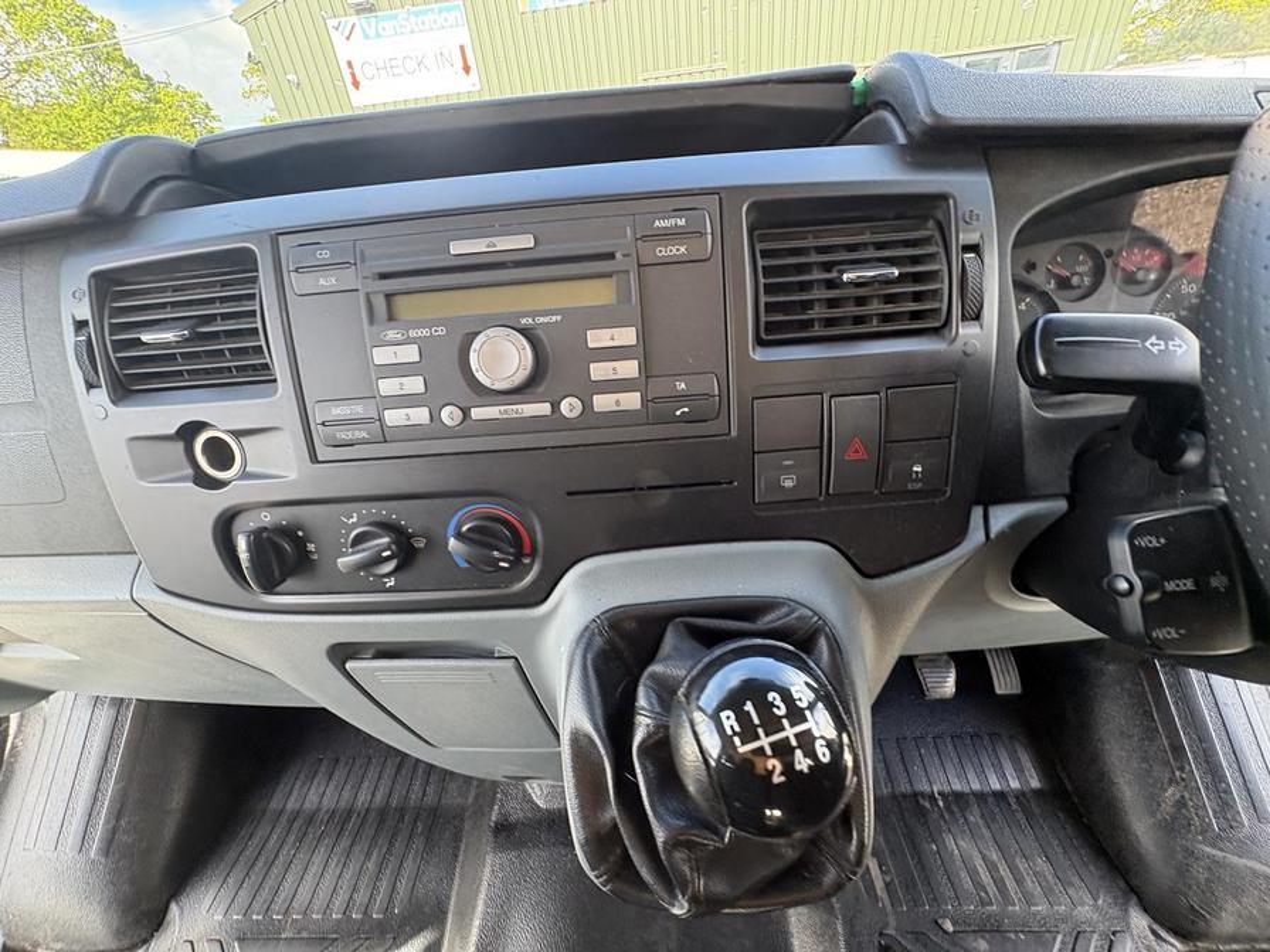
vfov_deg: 85.7
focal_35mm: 14
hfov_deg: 102.1
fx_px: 514
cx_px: 635
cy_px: 476
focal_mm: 2.22
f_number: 2.2
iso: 160
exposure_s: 1/99
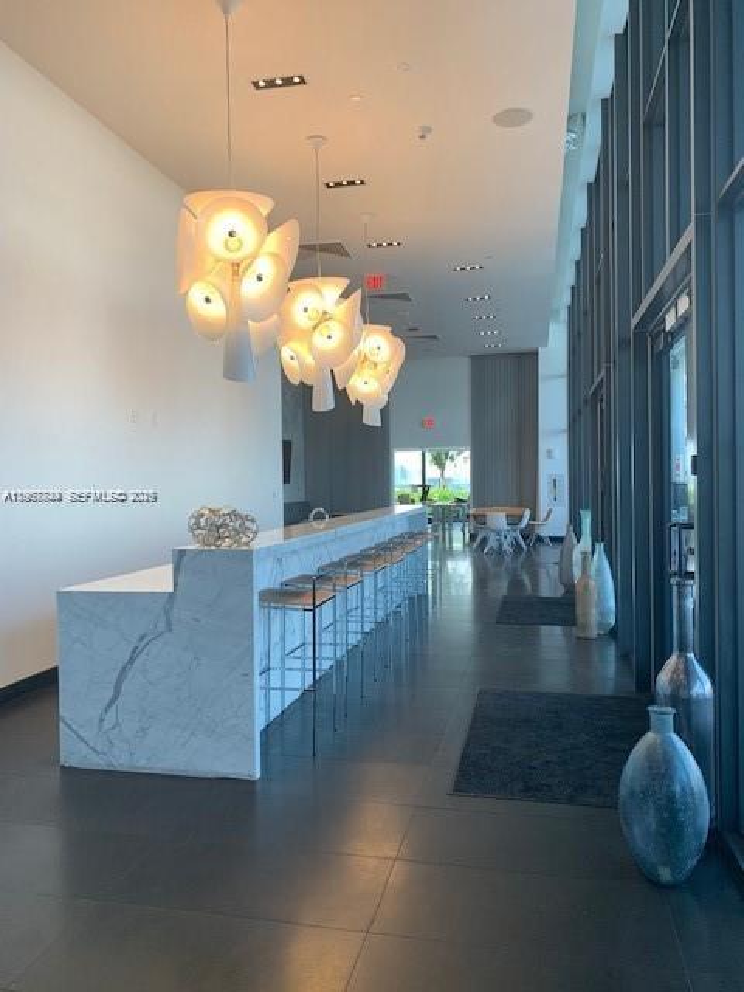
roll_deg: +0.7
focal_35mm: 26
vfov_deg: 67.3
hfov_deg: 53.1
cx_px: 372
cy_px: 496
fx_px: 745
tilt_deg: +0.4
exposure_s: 1/60
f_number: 1.8
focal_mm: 4.25
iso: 80
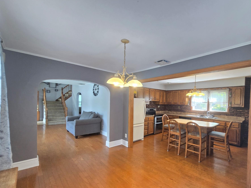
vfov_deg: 81.4
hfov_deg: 97.7
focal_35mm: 15
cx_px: 141
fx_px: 109
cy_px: 105
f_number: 2.2
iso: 400
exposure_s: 1/60
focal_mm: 2.2
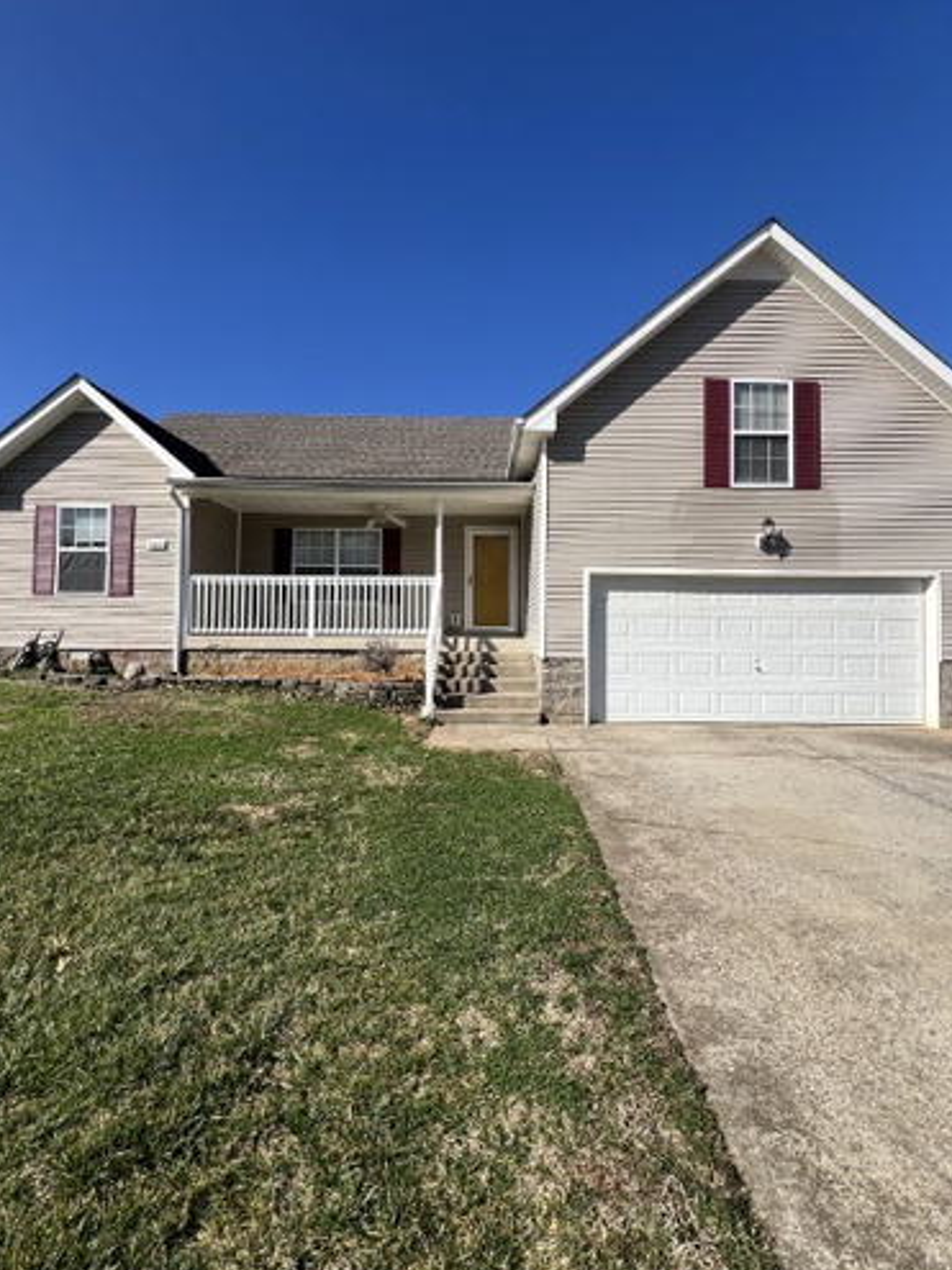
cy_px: 617
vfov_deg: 102.0
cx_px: 488
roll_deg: -0.1
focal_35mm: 14
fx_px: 514
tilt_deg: +2.3
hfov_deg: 85.6
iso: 32
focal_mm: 1.57
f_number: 1.8
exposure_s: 1/2053
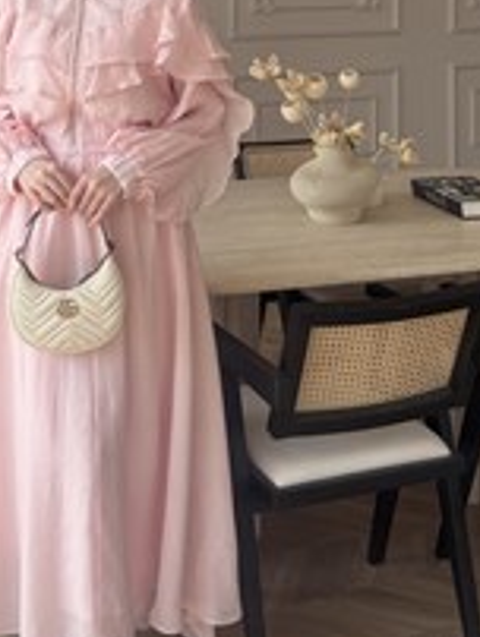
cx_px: 82
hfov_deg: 28.9
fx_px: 904
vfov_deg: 38.5
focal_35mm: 49
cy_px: 225
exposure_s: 1/840
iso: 80
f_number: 1.78
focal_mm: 6.76
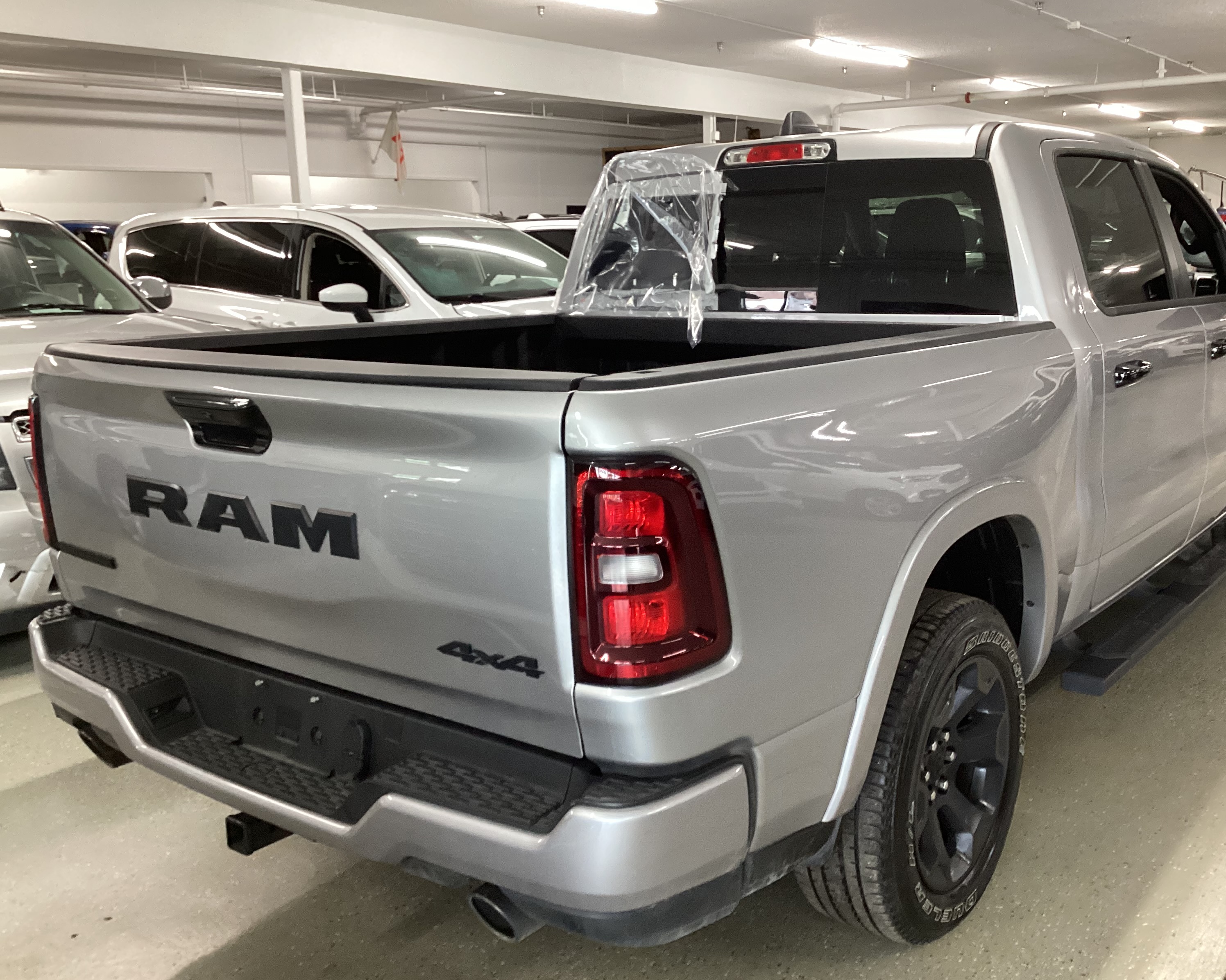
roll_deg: +0.5
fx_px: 1197
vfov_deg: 44.5
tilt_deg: -14.1
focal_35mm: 33
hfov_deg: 54.2
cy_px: 494
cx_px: 655
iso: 250
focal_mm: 3.3
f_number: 2.4
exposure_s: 1/60
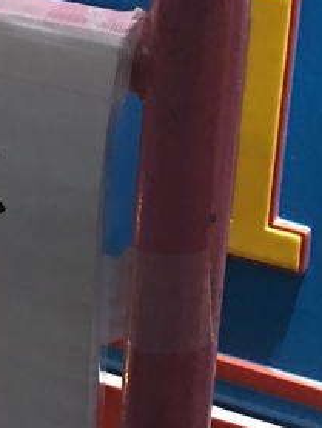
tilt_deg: -19.9
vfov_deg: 15.6
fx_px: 1548
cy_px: 72
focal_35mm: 125
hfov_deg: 11.6
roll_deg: -1.1
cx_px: -88
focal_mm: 4.15
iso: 64
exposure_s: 1/4
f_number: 2.2
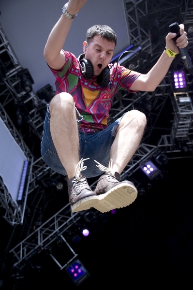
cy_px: 145
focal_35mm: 35
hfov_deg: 37.8
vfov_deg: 54.5
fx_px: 282
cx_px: 96
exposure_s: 1/1600
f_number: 3.8
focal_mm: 35
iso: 400
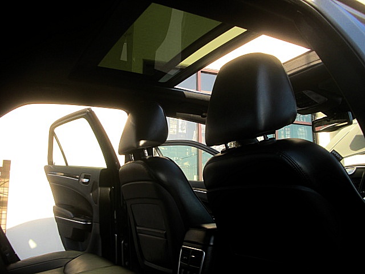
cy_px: 137
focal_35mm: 36
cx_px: 182
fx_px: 380
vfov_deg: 39.7
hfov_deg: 51.4
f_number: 2.8
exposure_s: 1/160
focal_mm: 6.3
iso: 50
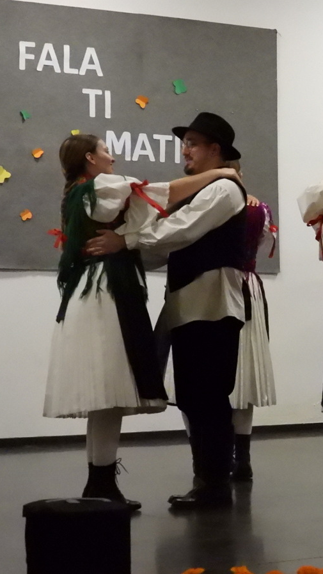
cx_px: 381
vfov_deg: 20.9
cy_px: 287
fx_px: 1552
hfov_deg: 11.7
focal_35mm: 102
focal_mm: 12.6
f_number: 4
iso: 3200
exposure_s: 1/320
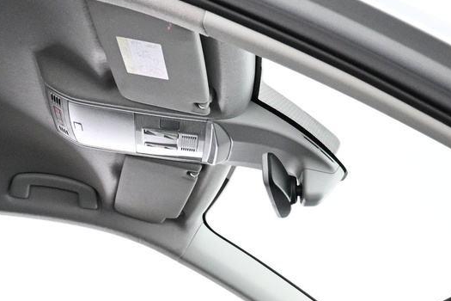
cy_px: 451
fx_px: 927
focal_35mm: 74
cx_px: 222
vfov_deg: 16.7
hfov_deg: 27.3
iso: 3200
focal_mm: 16
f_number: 3.5
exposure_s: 1/80
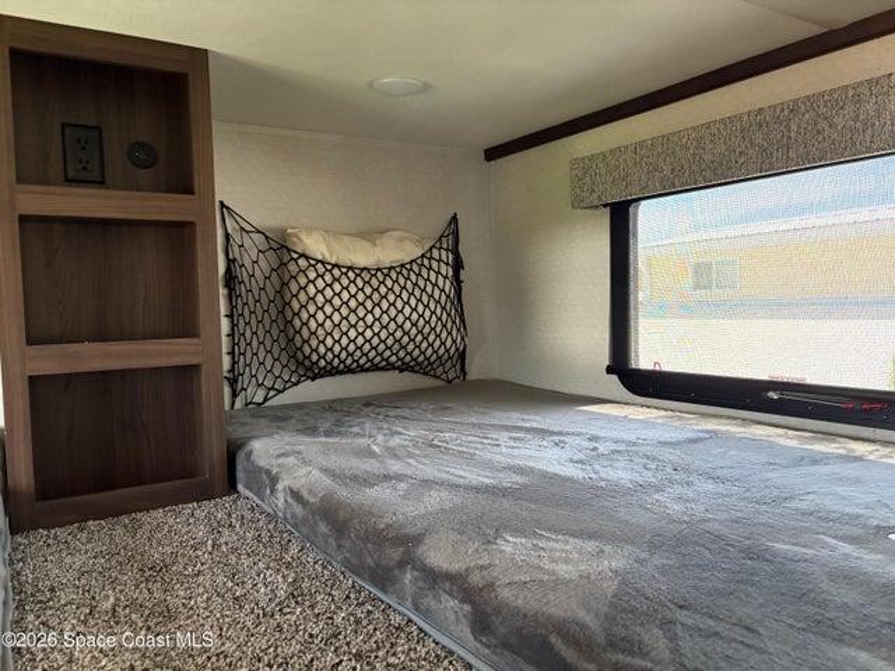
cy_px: 336
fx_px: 672
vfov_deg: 53.1
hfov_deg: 67.3
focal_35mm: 26
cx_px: 448
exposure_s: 1/60
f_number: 1.6
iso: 320
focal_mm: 5.96
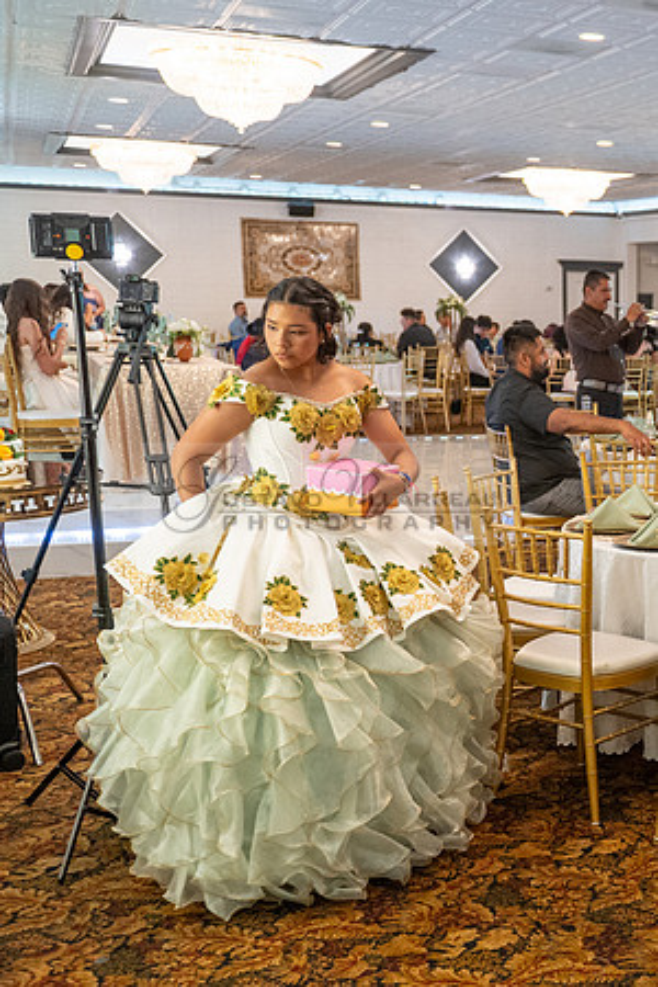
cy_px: 613
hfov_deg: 24.0
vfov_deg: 38.6
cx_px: 791
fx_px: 1402
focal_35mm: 51
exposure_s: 1/160
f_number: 3.2
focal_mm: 24
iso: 640
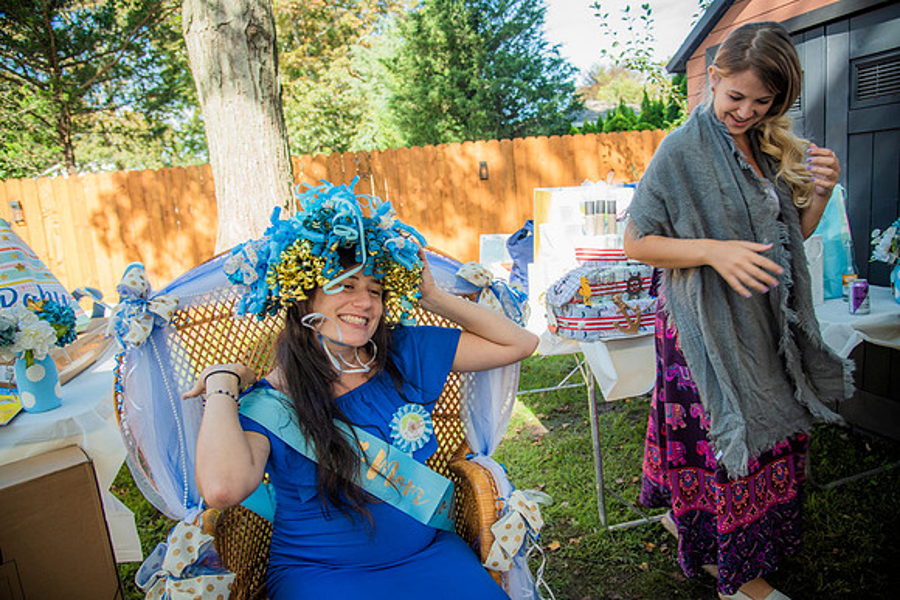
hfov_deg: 73.7
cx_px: 450
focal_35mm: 24
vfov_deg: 53.2
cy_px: 300
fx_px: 600
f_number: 4
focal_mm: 24
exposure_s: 1/125
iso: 125
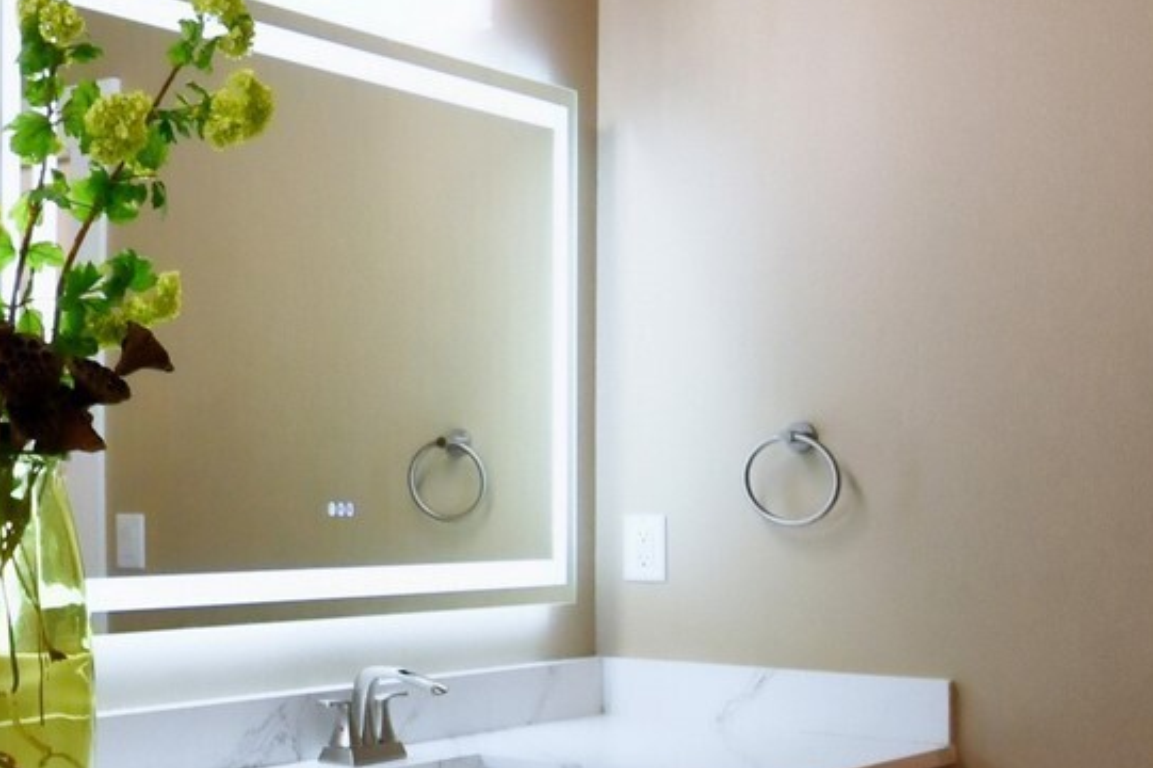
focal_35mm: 113
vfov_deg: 12.1
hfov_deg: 17.3
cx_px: -213
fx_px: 3617
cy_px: 523
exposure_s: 1/160
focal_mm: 24
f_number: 6.3
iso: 800
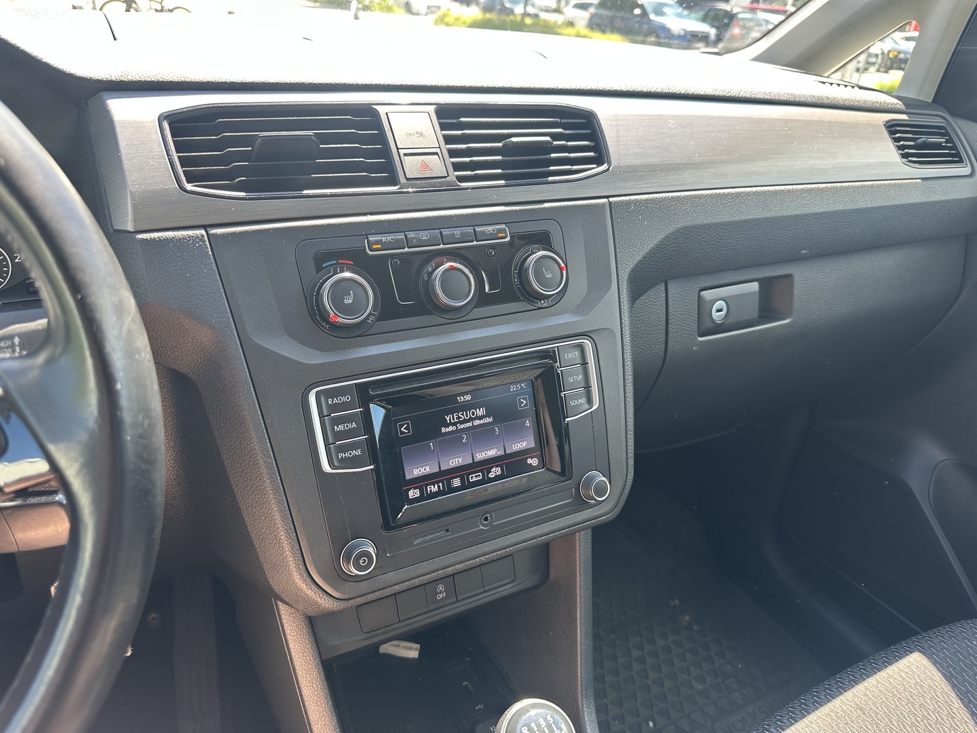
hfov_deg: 71.6
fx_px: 677
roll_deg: -3.3
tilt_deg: -28.0
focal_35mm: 24
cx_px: 488
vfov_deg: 56.8
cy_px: 366
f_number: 1.78
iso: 80
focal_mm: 6.86
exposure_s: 1/161
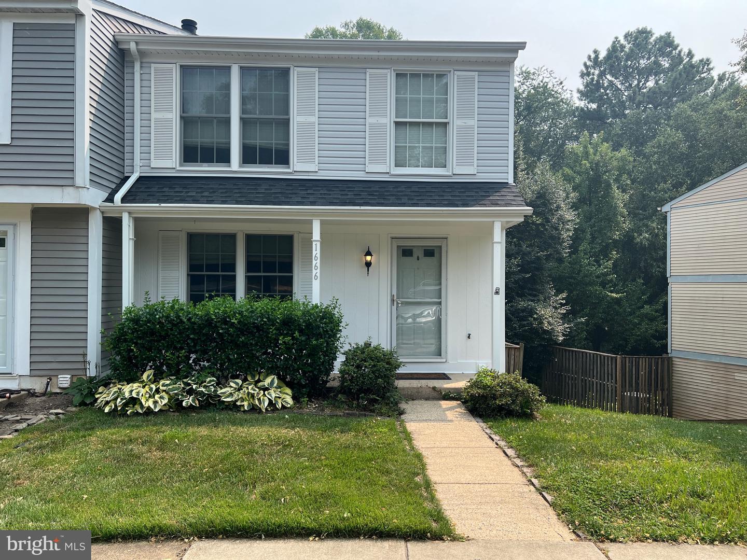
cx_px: 374
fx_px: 561
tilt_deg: +0.5
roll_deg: -1.0
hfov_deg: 67.3
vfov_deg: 53.1
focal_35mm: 26
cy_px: 280
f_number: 1.5
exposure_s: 1/2045
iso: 50
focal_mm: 5.7
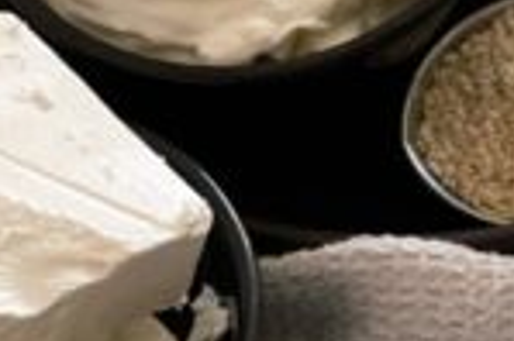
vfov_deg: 4.1
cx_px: 790
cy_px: -46
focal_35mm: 335
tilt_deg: -55.6
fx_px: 4778
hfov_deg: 6.1
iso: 125
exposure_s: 1/121
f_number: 2.2
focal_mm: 7.5
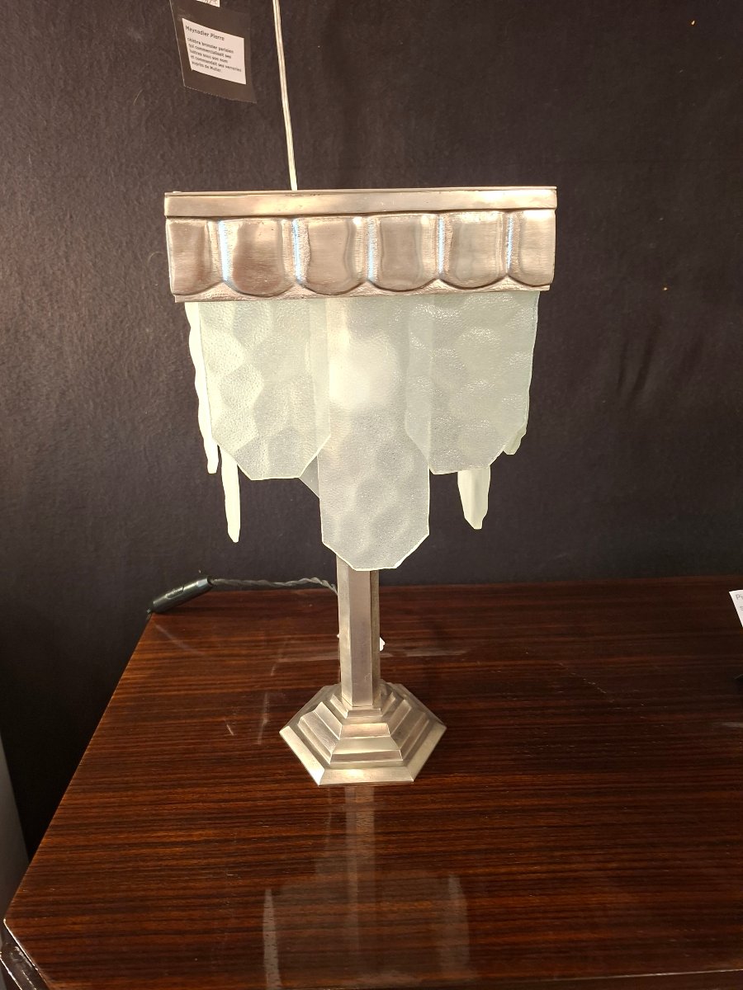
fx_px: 658
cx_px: 372
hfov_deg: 58.9
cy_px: 495
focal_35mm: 23
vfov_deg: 73.9
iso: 200
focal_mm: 5.54
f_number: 1.8
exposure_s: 1/50
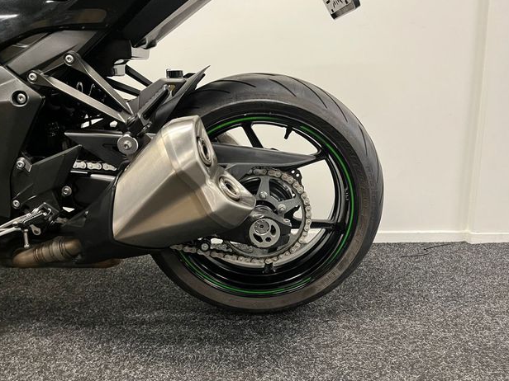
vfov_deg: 51.3
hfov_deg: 65.3
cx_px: 257
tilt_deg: -10.9
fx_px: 397
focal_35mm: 27
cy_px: 196
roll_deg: +0.8
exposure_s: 1/50
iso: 200
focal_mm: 5.1
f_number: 1.6
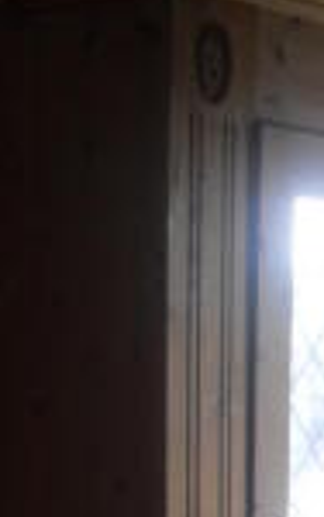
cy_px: 564
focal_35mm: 114
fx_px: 1608
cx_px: 479
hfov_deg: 11.1
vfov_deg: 17.7
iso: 100
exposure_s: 1/60
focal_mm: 6.3
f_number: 2.8
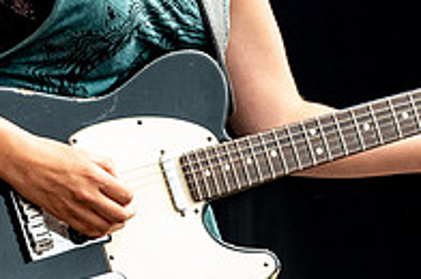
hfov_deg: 2.7
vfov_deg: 1.8
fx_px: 8803
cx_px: 105
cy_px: -173
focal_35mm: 754
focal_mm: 200
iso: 1100
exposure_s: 1/800
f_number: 5.6
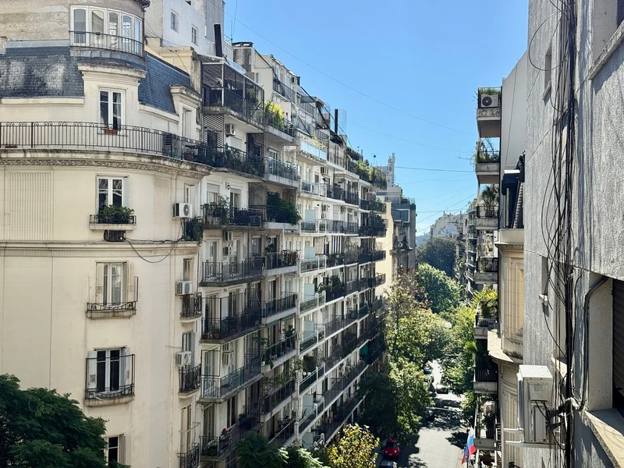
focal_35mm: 48
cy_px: 234
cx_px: 312
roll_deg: -0.8
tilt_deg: -0.4
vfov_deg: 30.3
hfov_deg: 39.7
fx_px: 865
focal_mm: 6.76
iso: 80
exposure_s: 1/3704
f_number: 1.78
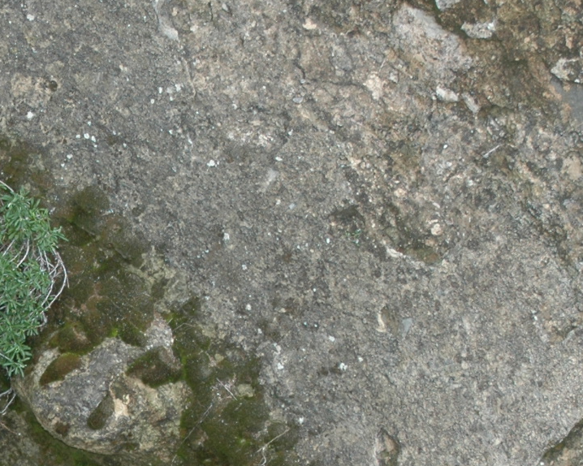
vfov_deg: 12.7
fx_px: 2043
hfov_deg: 15.5
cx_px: -171
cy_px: 550
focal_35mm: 118
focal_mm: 27
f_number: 3.8
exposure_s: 1/160
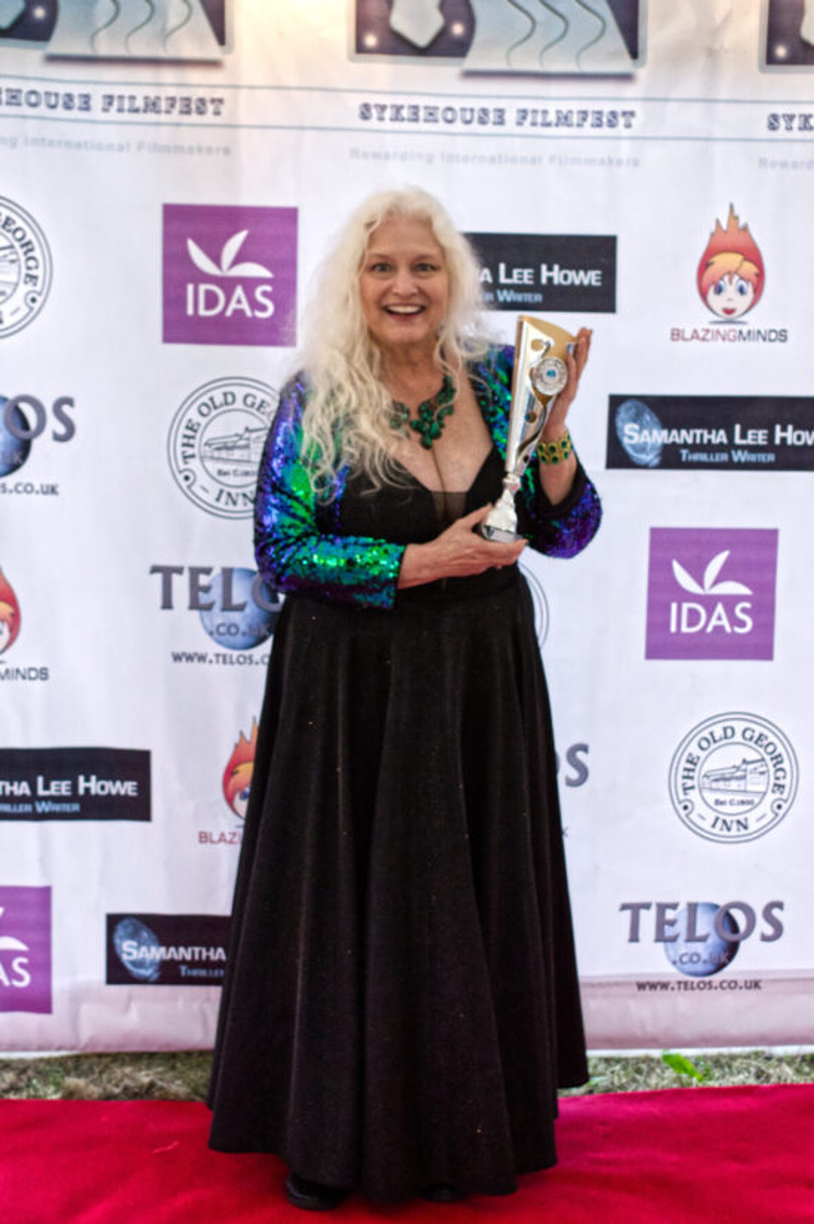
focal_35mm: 52
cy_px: 612
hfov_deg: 25.7
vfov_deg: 37.9
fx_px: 1783
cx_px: 407
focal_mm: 35
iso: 1600
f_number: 2.5
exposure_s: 1/160
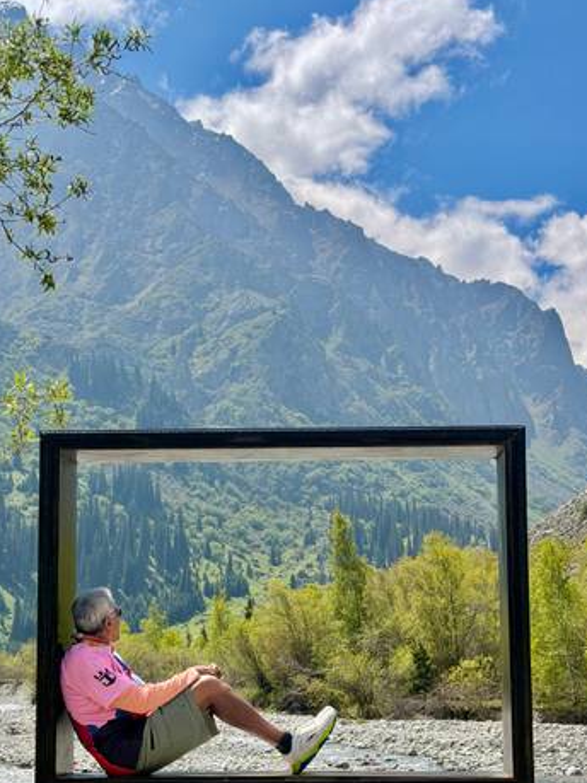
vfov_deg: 28.8
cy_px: 502
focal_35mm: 67
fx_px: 1516
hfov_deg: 21.9
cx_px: 285
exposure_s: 1/6536
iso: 80
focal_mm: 6.76
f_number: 1.78
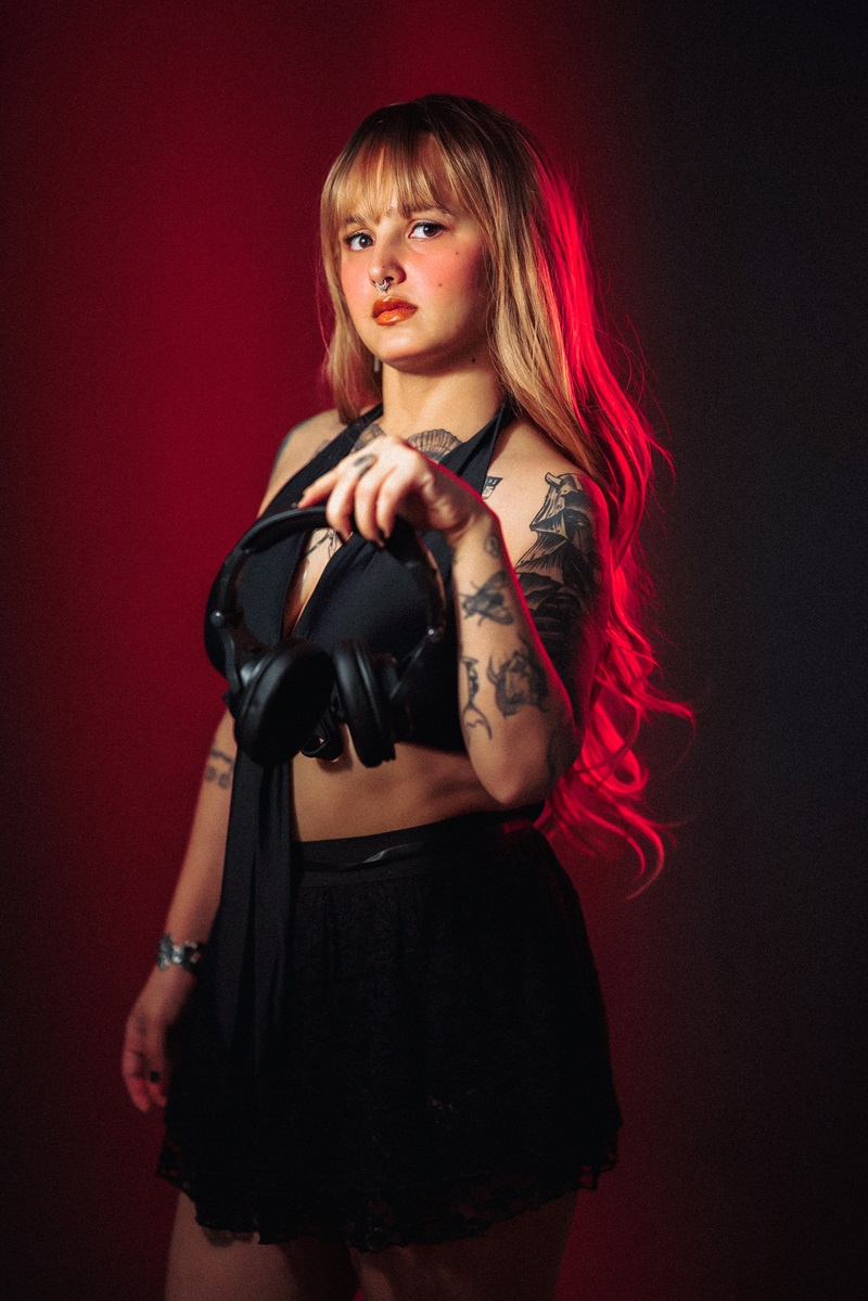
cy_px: 650
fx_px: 3072
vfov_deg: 23.9
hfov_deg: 16.1
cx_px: 434
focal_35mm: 85
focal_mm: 85
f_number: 1.4
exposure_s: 1/160
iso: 800
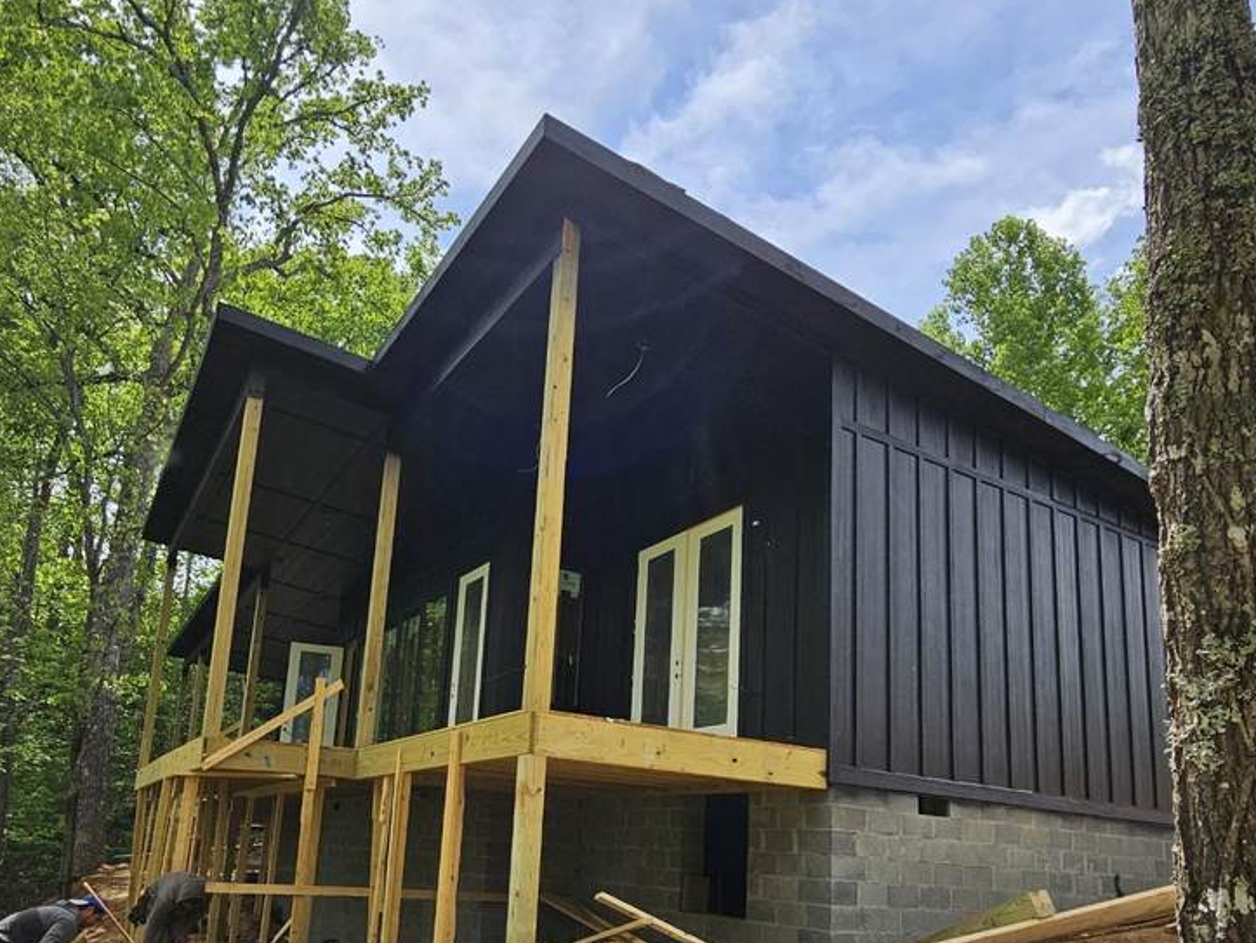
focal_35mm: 23
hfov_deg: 73.8
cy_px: 703
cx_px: 587
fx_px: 835
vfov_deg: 56.1
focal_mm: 2.2
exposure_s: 1/1645
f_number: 2.2
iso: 50
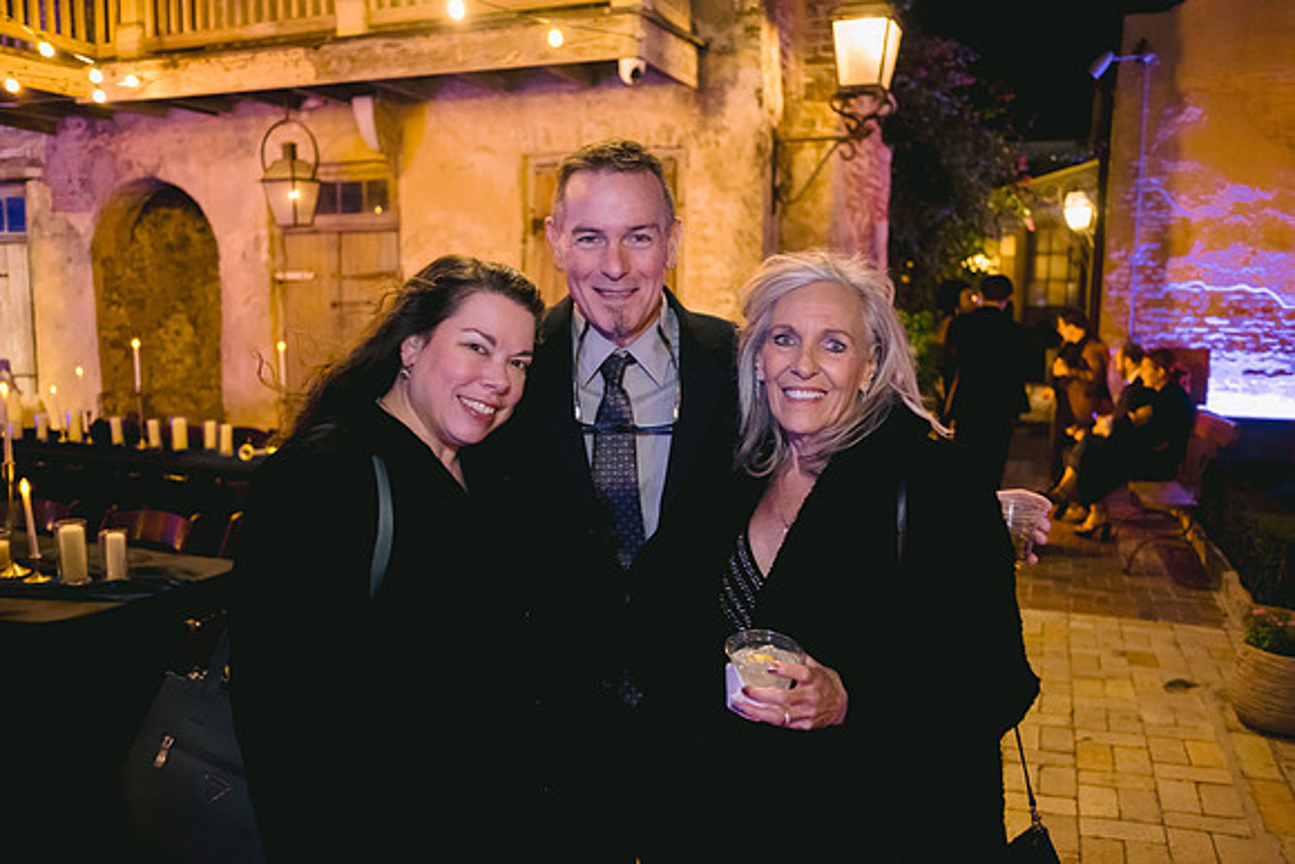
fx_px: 1007
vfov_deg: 46.4
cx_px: 648
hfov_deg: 65.5
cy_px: 432
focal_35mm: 28
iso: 3200
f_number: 2.8
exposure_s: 1/40
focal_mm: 28
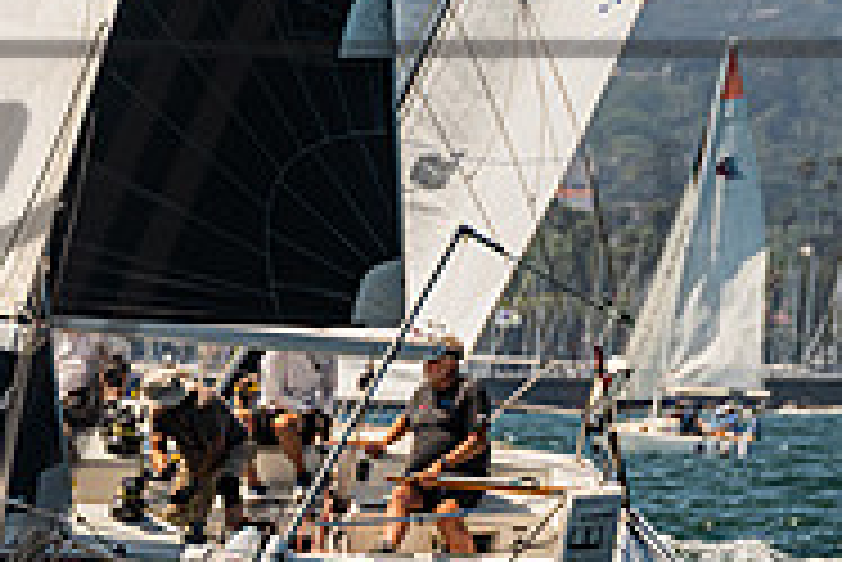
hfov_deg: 2.2
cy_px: 191
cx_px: -298
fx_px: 21440
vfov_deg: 1.5
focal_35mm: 916
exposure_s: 1/2000
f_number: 8
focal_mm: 240
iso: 500
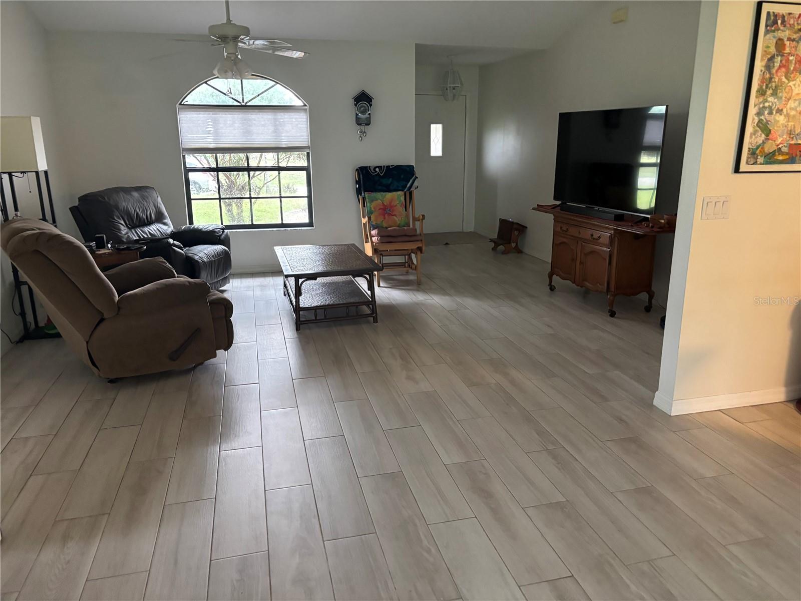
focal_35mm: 26
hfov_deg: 67.3
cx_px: 400
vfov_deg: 53.1
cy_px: 300
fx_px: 602
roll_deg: +0.0
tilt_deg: -13.6
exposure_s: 1/60
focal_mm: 5.96
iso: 500
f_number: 1.6
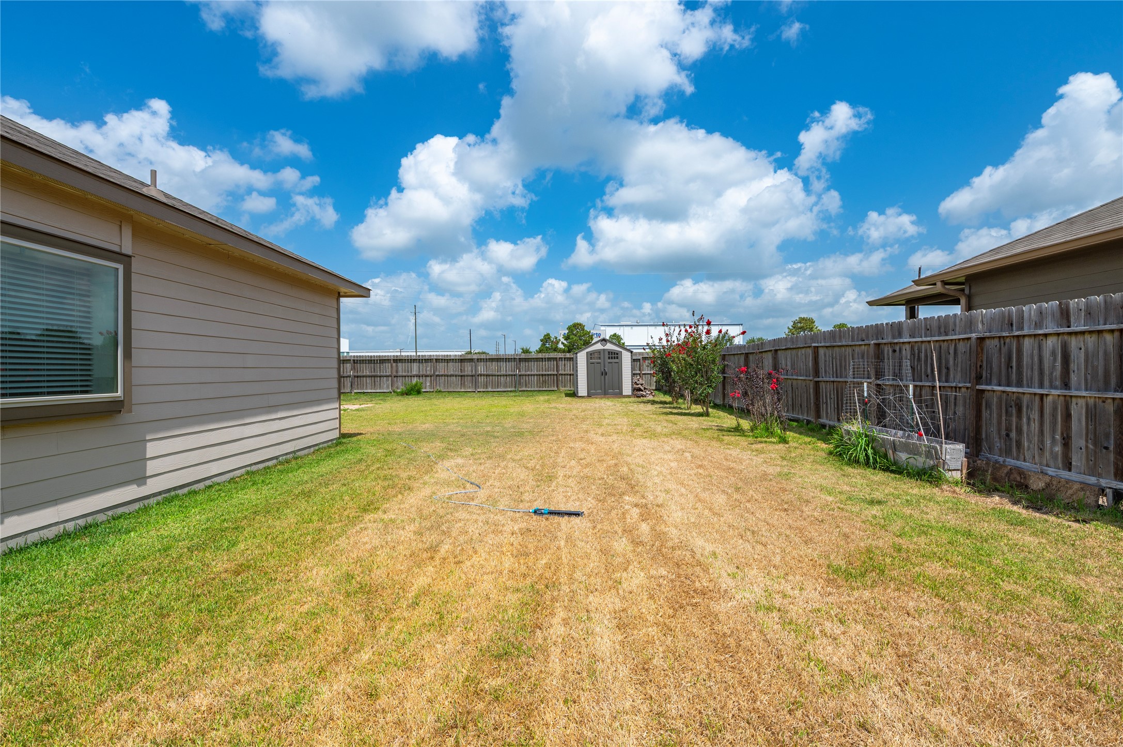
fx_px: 530
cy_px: 374
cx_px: 562
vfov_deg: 70.4
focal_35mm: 17
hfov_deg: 93.3
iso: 125
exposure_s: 1/250
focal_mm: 17
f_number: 13
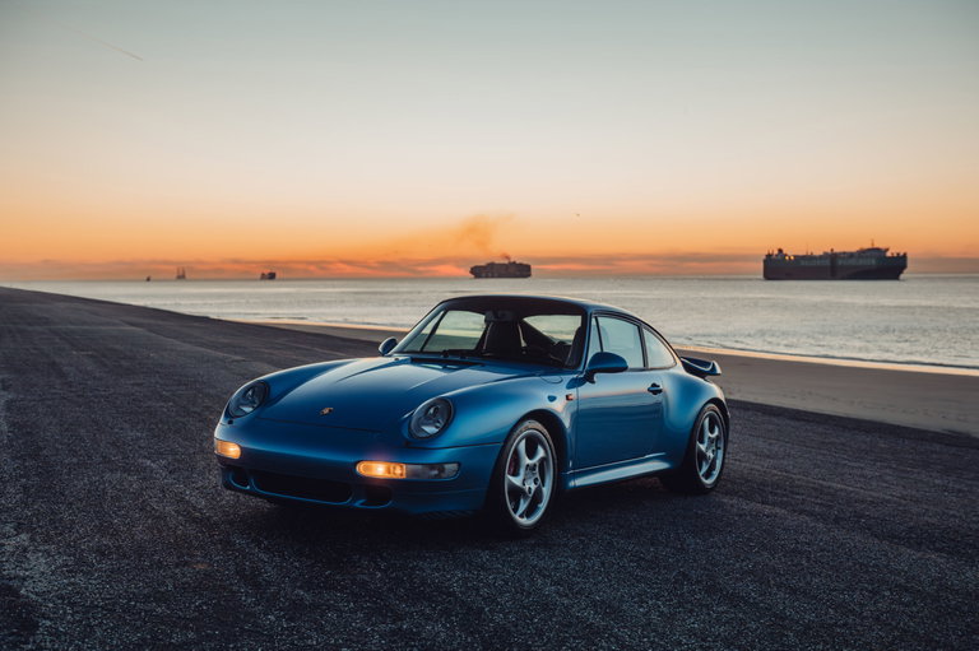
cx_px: 490
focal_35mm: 44
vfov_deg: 30.5
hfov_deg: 44.5
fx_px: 1196
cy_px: 326
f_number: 4
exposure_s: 1/60
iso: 800
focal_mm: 44
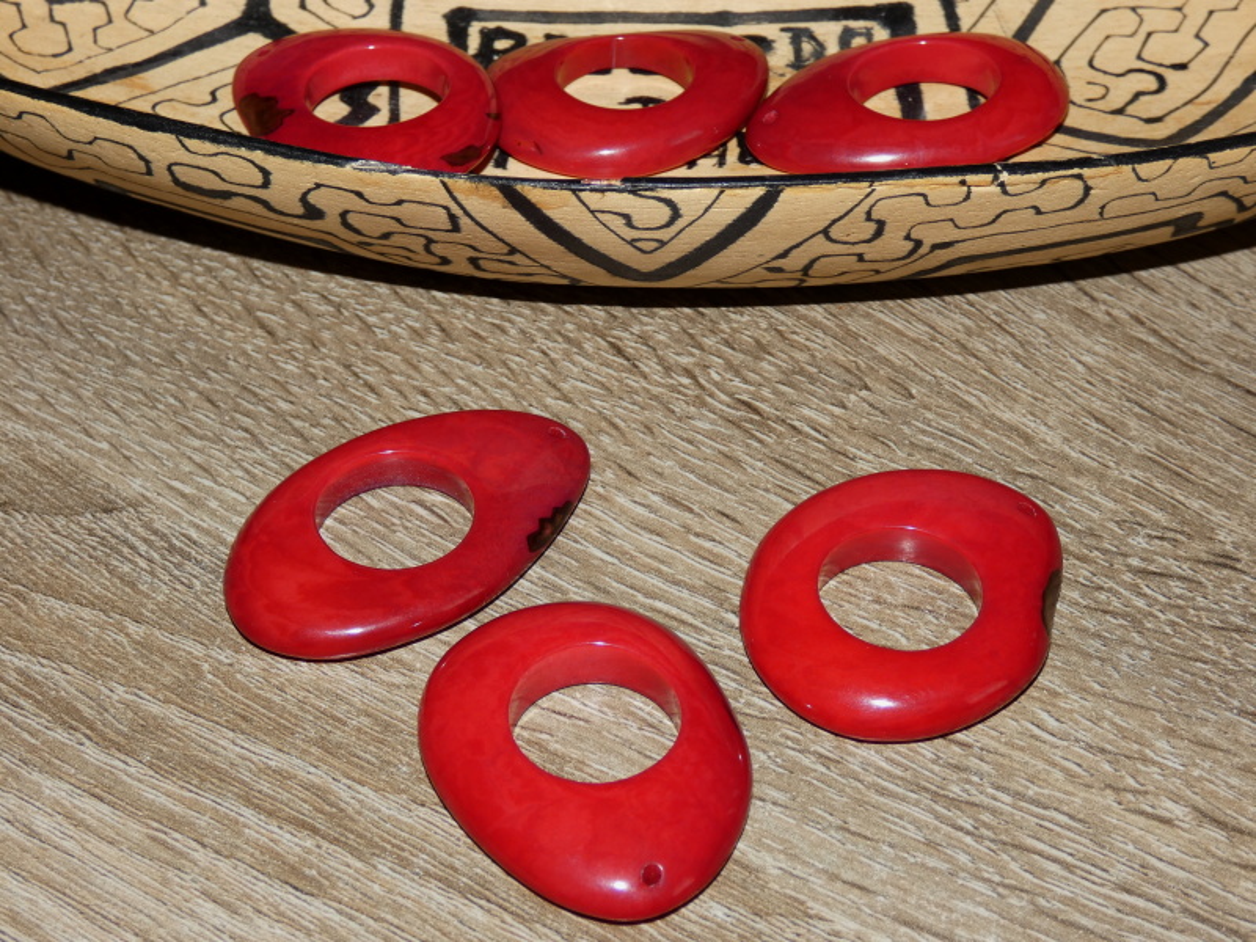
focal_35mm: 66
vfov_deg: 22.3
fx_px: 2395
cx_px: 628
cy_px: 471
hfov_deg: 29.4
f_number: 4.2
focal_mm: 11.9
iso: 80
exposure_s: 1/60
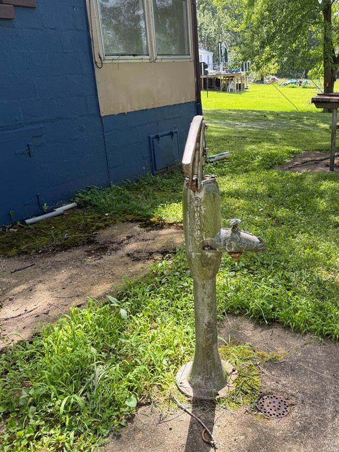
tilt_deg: -18.9
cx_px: 193
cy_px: 226
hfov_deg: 42.9
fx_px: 431
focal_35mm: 33
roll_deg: +3.1
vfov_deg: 55.3
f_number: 1.78
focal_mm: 6.76
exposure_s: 1/543
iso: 80
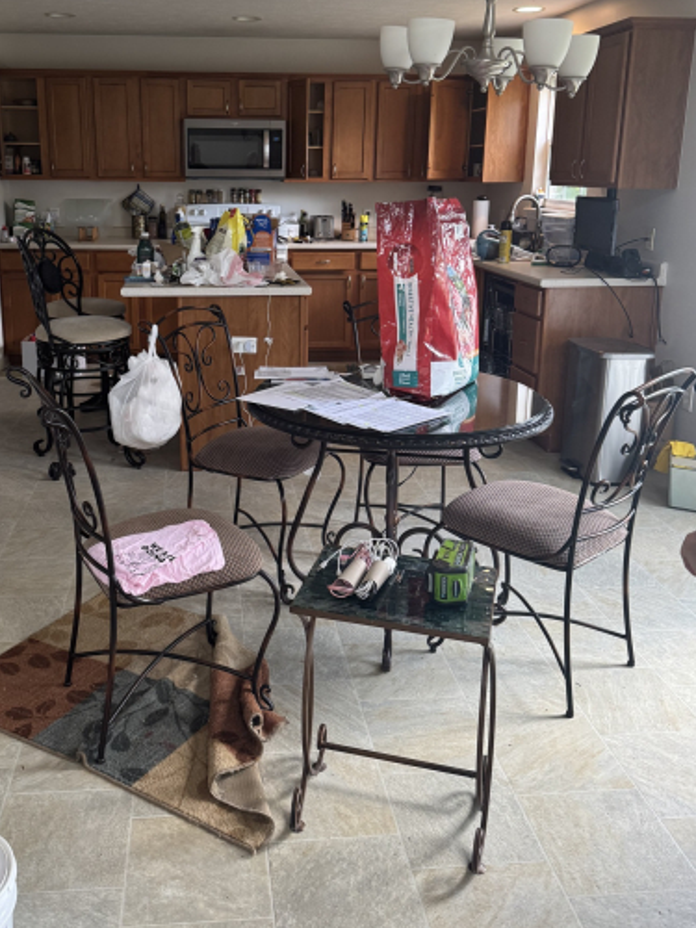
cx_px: 275
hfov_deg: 43.9
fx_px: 858
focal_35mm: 32
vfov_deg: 56.4
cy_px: 372
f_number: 1.78
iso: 200
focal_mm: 6.76
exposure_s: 1/121
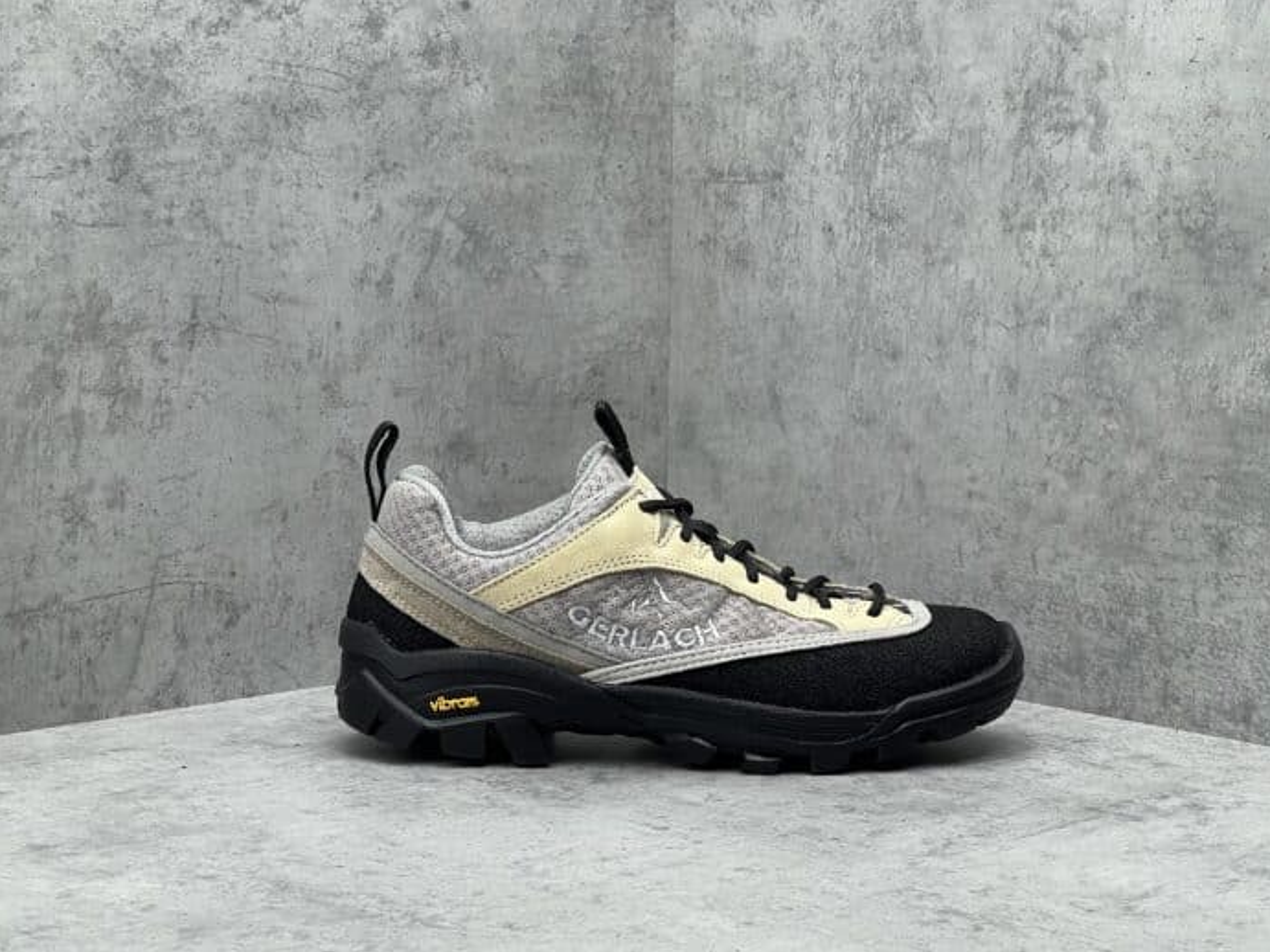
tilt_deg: -7.2
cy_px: 481
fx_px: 2861
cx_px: 640
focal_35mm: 78
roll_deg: -0.7
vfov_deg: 18.9
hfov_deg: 25.0
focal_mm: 9
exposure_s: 1/100
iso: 100
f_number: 2.8
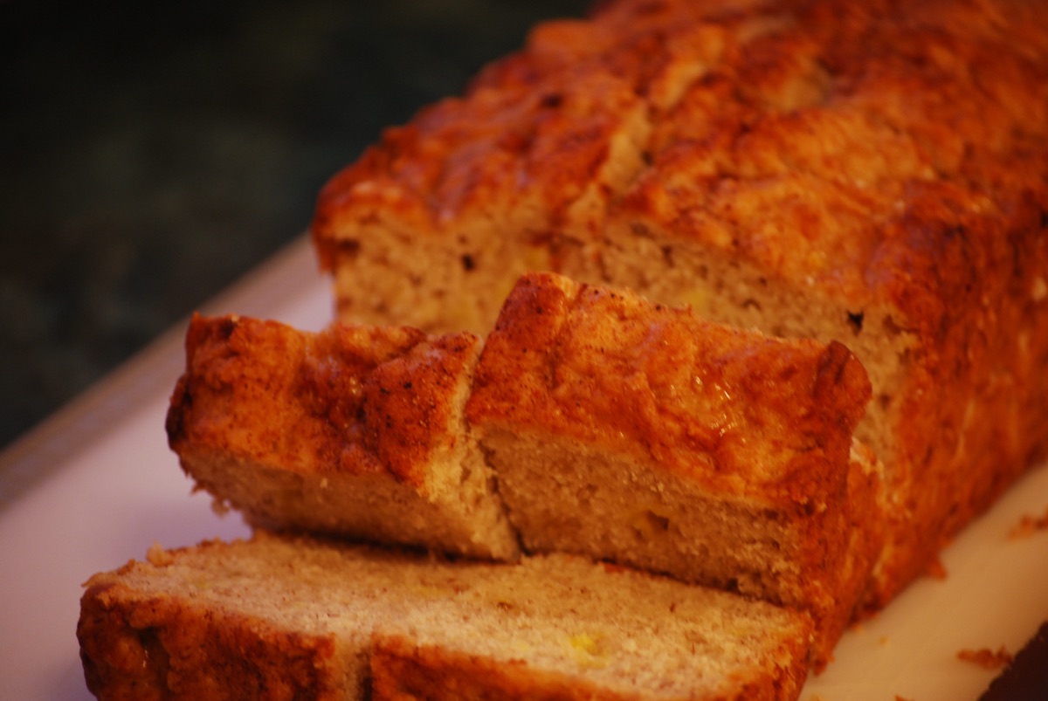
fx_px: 5333
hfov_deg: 11.2
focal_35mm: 183
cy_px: 350
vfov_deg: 7.5
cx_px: 524
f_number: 5
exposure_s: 1/4
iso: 400
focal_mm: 122
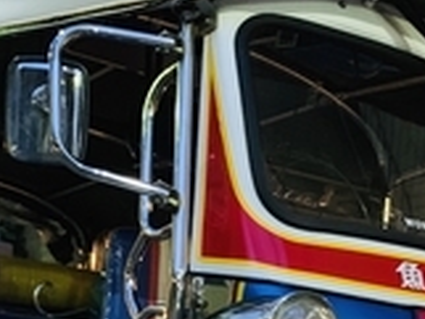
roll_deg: -2.5
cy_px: 388
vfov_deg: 14.7
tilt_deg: +3.3
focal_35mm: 97
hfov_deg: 19.7
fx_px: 1192
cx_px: 412
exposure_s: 1/25
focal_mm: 4.25
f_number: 1.8
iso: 640
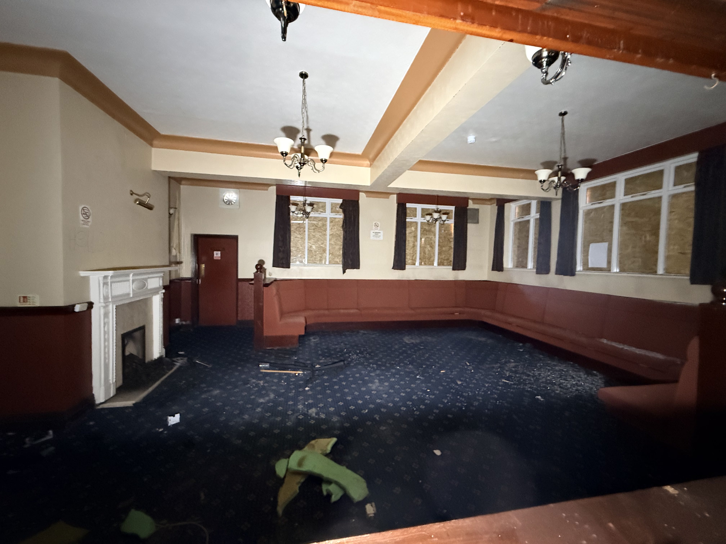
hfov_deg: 102.1
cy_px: 272
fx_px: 294
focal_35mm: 14
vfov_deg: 85.7
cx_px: 363
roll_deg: -1.7
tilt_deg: -2.1
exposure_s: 1/34
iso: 1600
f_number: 2.2
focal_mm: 2.22
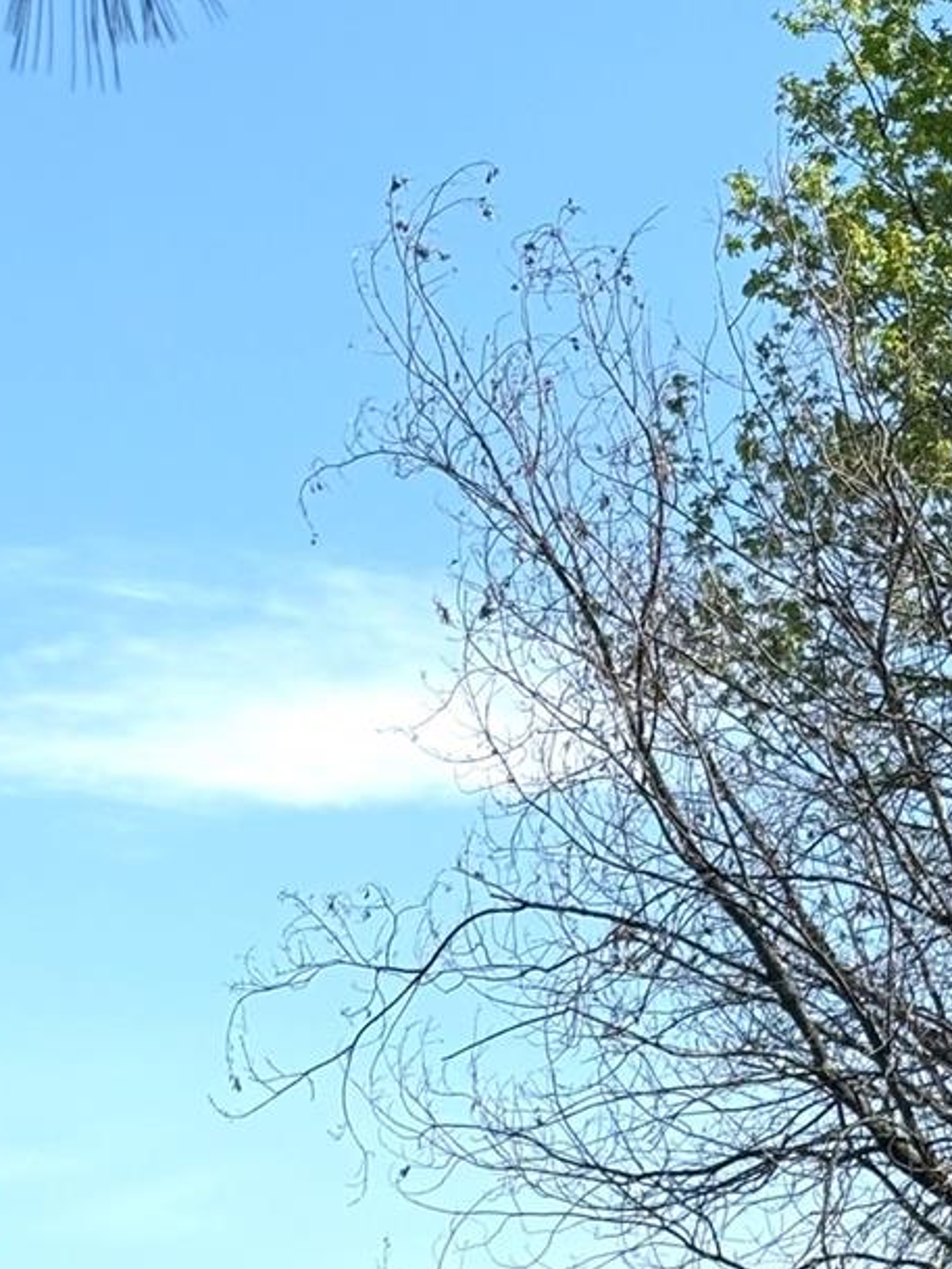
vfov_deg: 16.2
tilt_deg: +11.2
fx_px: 4435
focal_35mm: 121
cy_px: 1031
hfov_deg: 12.2
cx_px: 344
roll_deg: -1.2
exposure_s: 1/5587
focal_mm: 6.76
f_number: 1.78
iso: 80
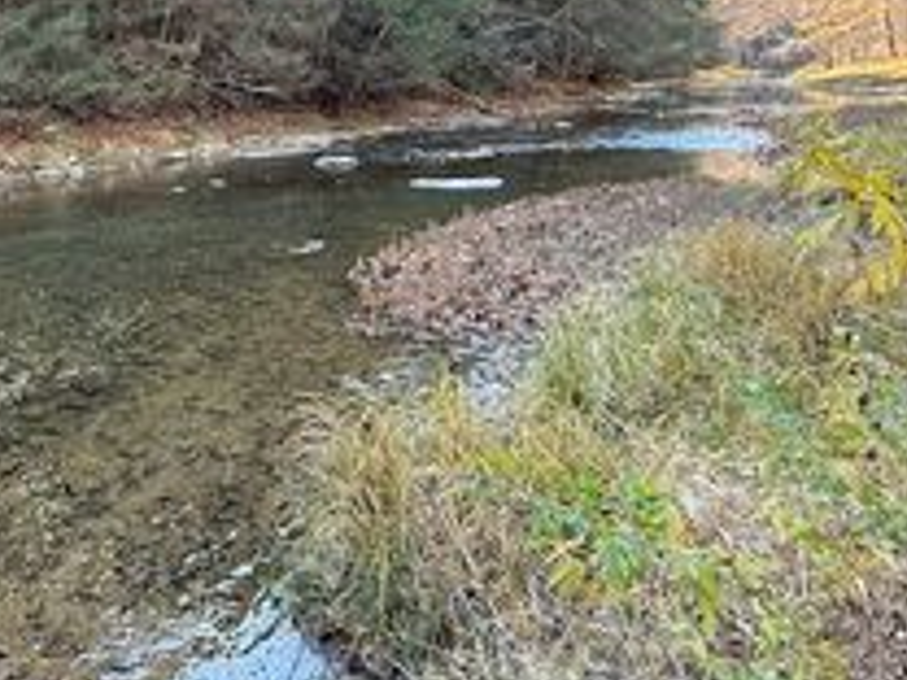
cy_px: 224
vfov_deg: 47.4
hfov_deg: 55.3
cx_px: 129
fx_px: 760
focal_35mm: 29
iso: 160
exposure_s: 1/99
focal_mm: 2.22
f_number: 2.2
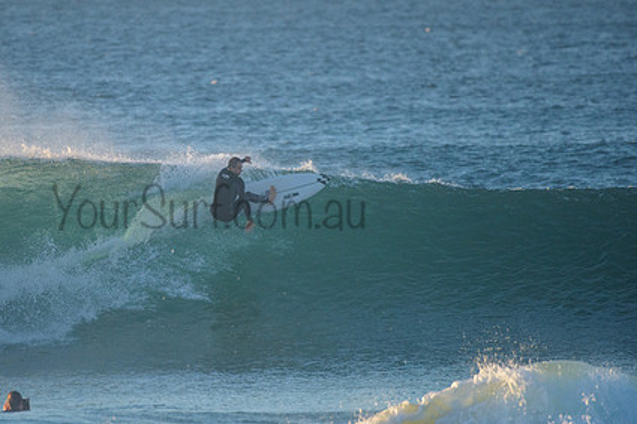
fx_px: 12080
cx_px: 207
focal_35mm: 683
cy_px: 194
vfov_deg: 2.0
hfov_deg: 3.0
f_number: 5.6
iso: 1250
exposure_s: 1/2500
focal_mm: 500
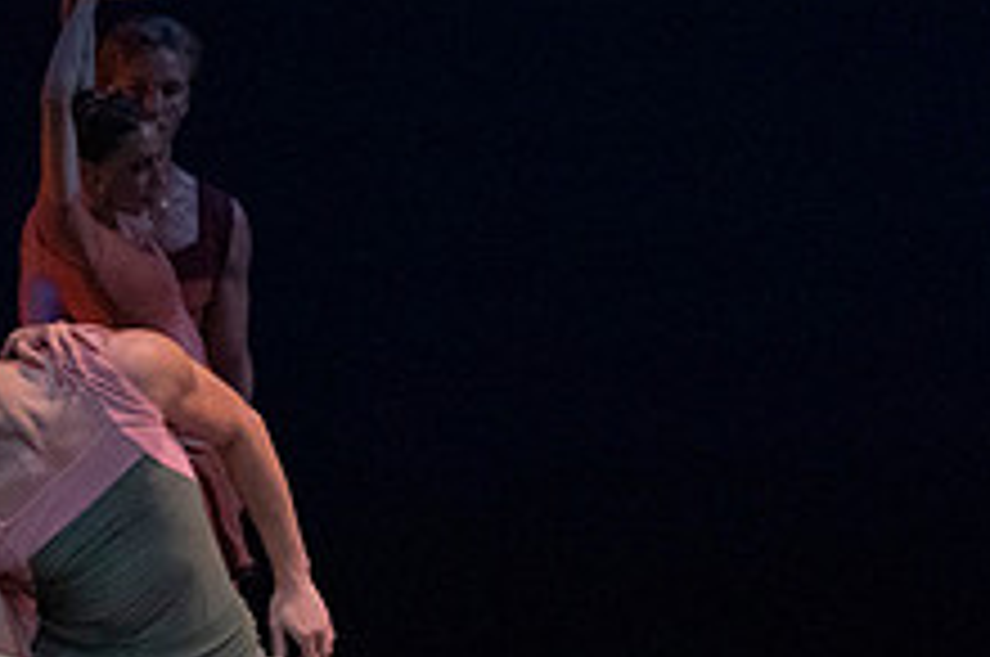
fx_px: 22846
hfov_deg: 2.5
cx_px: 378
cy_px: 452
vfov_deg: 1.6
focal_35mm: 832
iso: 16000
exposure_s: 1/400
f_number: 6.3
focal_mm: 315
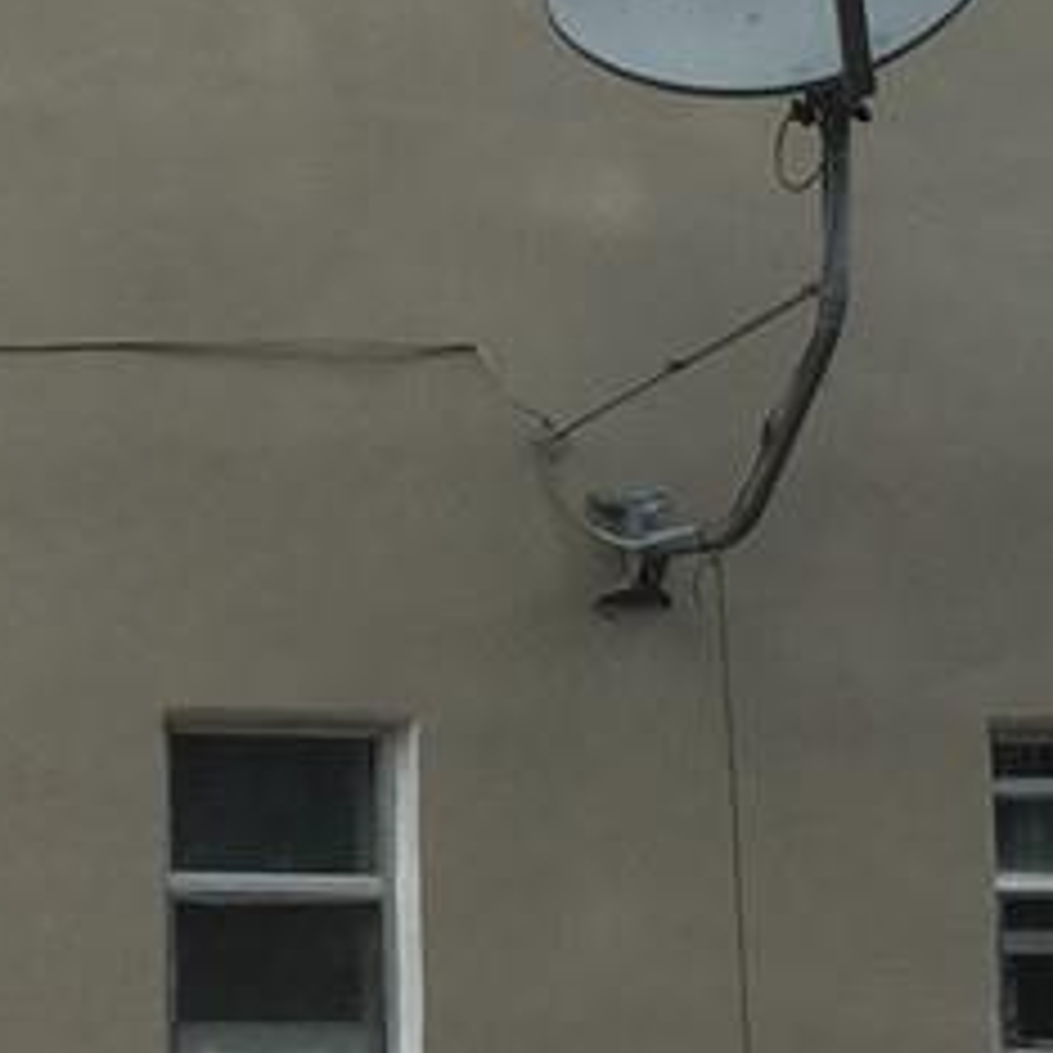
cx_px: 153
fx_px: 6023
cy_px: 590
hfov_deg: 10.0
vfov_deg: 10.0
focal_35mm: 175
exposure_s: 1/1582
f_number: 2.2
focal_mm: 4.15
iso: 32
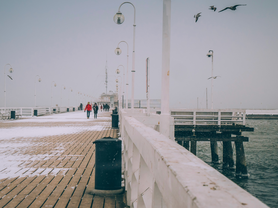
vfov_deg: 18.4
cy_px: 107
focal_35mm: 80
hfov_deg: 24.4
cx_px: 110
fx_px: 642
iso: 200
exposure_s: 1/800
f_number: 5.6
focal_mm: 32
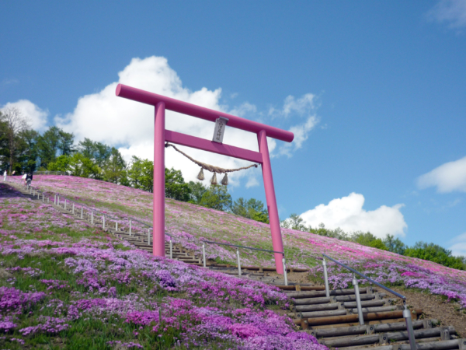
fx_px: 512
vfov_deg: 37.7
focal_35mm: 38
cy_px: 175
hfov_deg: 49.0
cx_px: 233
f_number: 8
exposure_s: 1/200
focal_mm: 6.3
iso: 100
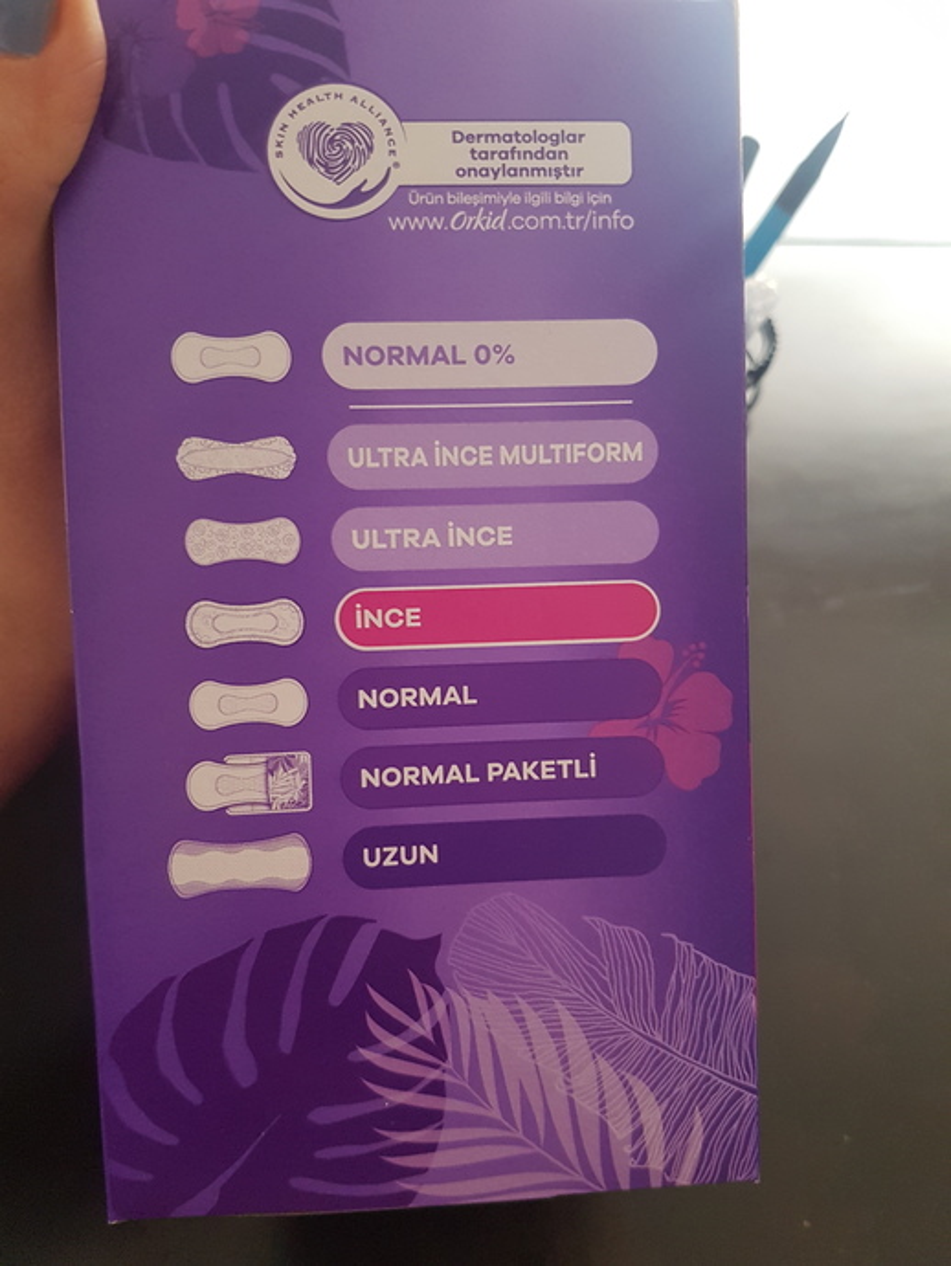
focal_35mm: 26
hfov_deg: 53.1
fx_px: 952
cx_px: 476
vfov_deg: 67.3
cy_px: 633
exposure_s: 1/25
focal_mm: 4.2
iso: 200
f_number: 1.7
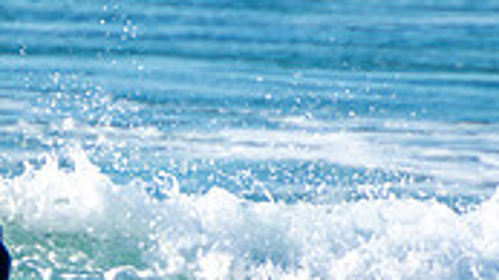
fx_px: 27831
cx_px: -32
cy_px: 325
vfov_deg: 0.6
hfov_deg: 1.0
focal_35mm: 2105
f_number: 5.6
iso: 110
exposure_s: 1/400
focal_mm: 400
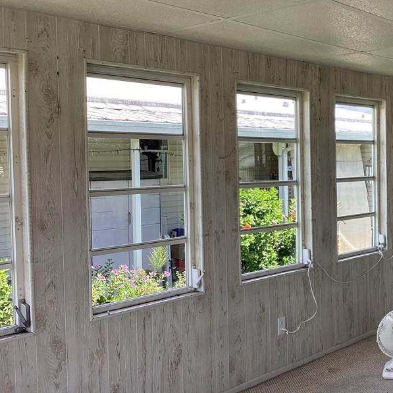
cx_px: 318
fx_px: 604
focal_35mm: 47
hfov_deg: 34.9
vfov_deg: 36.0
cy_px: 183
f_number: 2.4
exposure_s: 1/171
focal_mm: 3.3
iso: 25
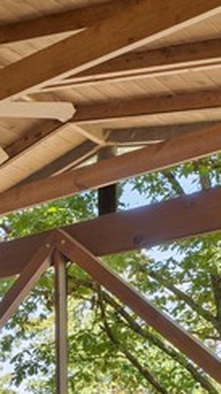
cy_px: 436
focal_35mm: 70
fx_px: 730
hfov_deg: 15.2
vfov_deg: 27.5
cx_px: -160
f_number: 8
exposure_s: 1/5
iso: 400
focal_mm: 15
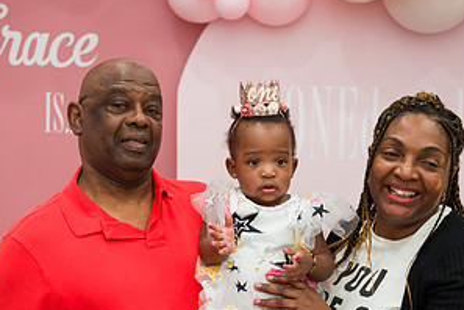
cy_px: 244
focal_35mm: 78
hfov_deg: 26.0
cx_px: 241
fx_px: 1005
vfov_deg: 17.4
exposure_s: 1/200
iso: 800
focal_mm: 40
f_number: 3.2
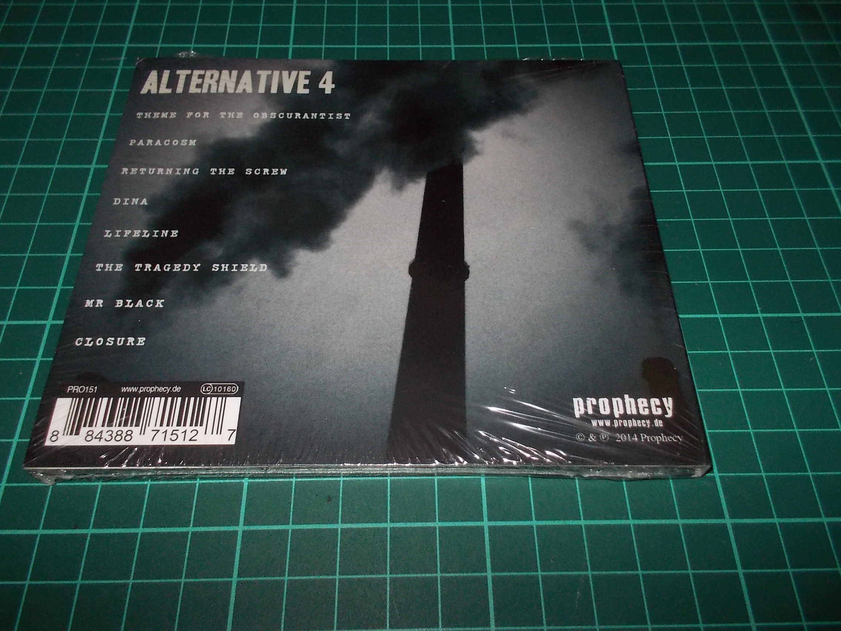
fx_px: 705
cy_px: 316
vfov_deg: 48.2
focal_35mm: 29
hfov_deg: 61.7
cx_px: 420
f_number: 3.3
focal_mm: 4.1
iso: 200
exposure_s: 1/30
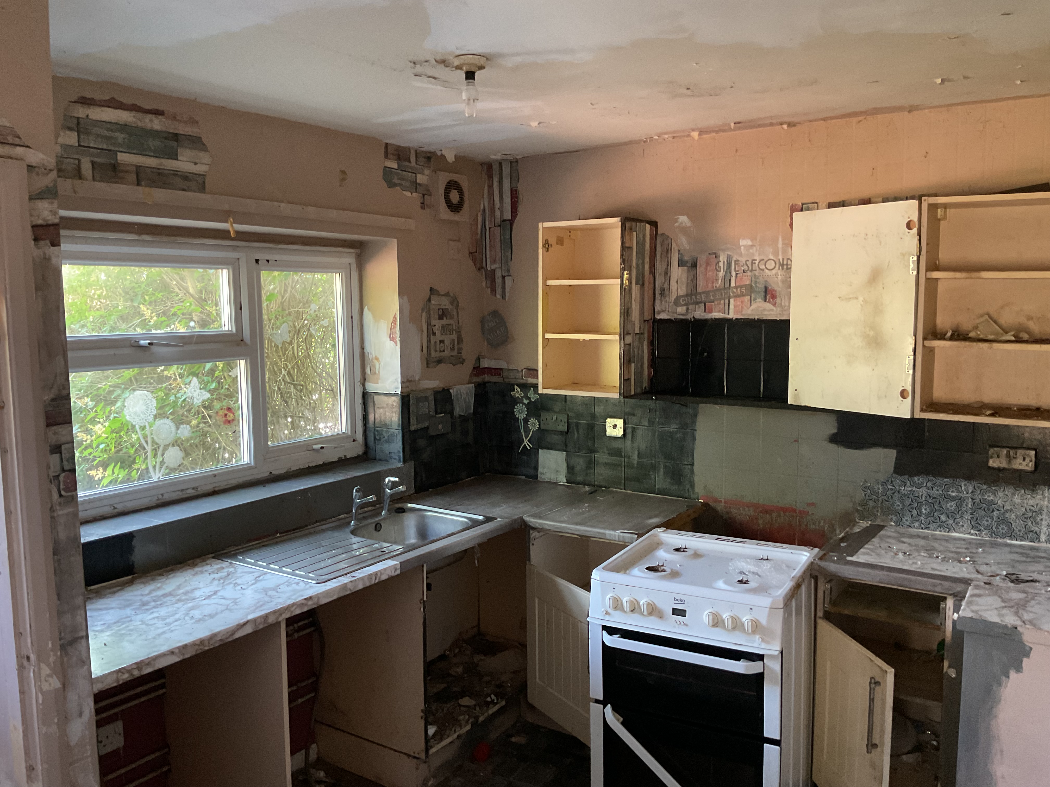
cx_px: 525
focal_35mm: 29
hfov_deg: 61.7
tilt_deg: -5.9
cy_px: 394
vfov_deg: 48.2
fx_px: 880
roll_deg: +0.1
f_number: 1.8
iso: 250
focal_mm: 3
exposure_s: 1/30
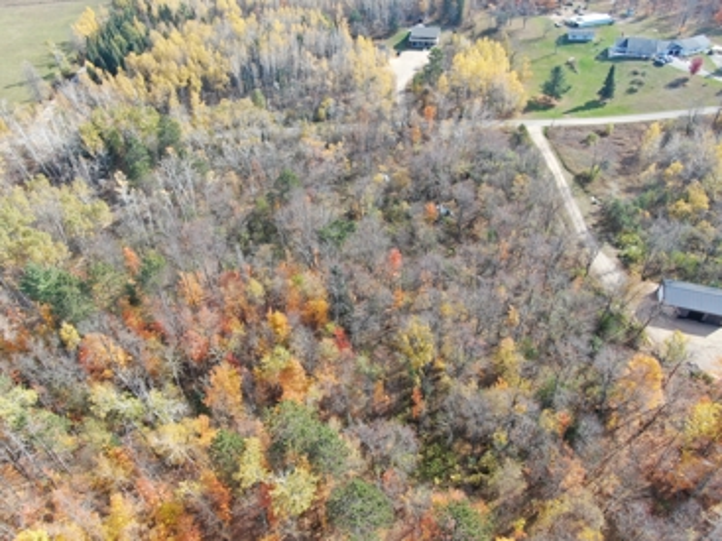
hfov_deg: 71.6
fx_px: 500
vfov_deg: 56.8
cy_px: 270
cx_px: 361
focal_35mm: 24
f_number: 2.8
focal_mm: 4.39
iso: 100
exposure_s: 1/320
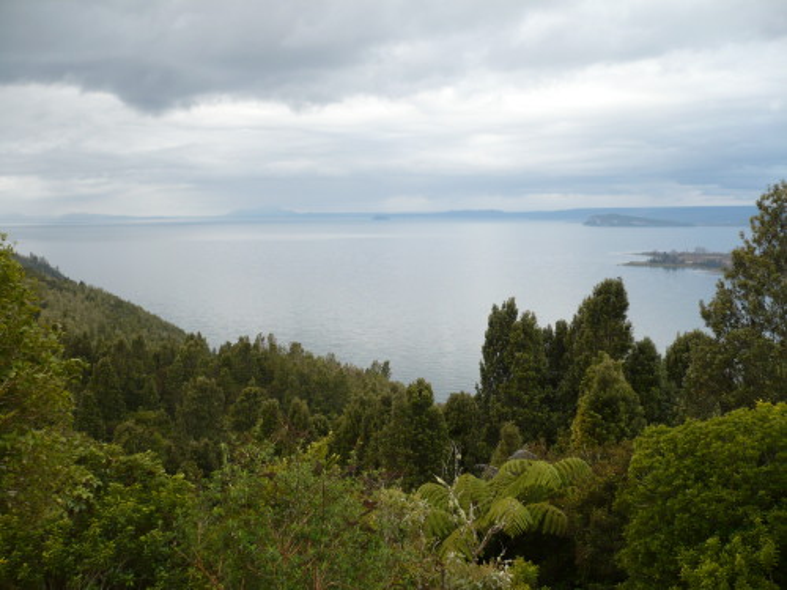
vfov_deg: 40.7
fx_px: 796
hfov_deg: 52.6
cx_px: 394
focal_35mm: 35
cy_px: 295
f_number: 2.8
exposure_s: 1/320
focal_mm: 5.8
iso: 100
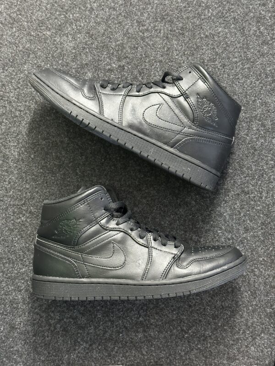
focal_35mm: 48
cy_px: 183
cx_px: 138
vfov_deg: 39.6
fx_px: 508
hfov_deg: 30.3
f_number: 1.78
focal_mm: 6.86
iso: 500
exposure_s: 1/25
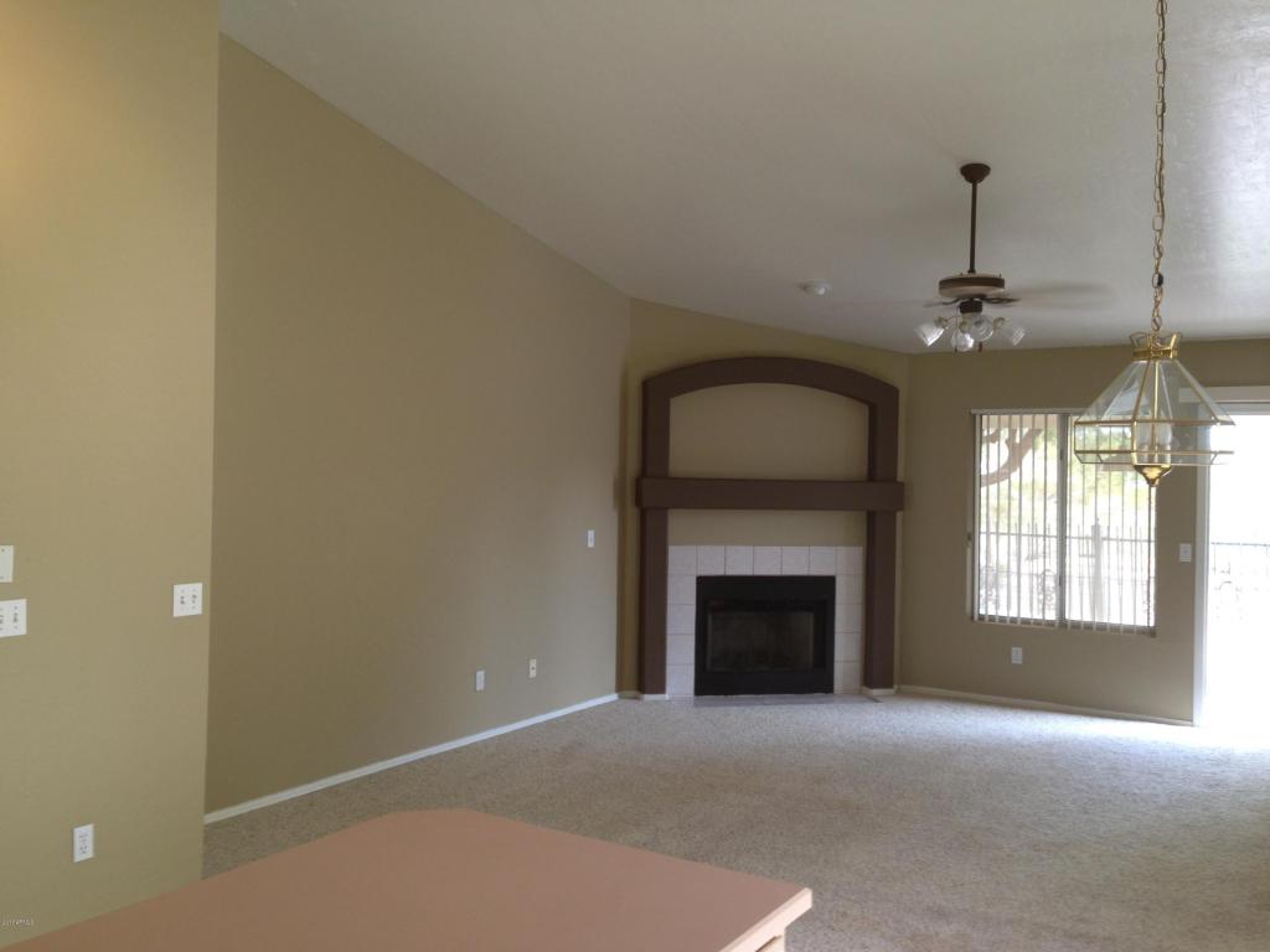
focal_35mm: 33
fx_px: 1211
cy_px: 476
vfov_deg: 42.9
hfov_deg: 55.4
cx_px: 635
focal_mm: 4.13
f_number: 2.4
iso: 64
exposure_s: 1/24
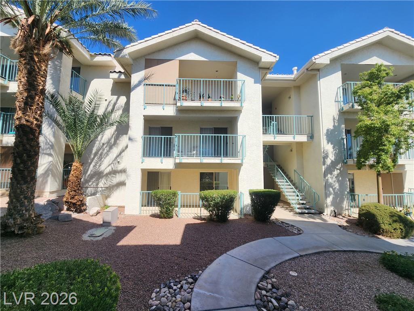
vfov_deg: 89.9
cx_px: 207
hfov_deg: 106.2
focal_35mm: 13
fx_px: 155
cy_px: 156
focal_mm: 2.2
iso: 50
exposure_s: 1/1799
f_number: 2.2
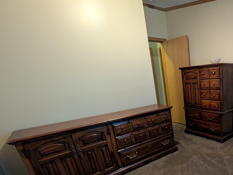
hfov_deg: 68.2
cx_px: 198
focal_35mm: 21
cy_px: 132
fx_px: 142
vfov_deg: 60.0
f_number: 1.7
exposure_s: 1/24
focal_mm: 2.02
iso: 275
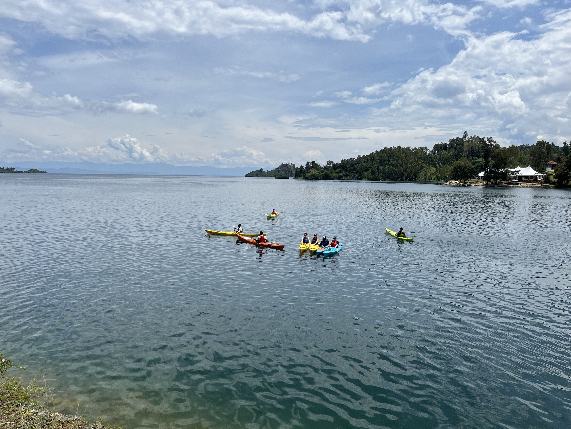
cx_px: 286
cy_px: 214
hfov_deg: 67.3
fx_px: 429
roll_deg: -0.5
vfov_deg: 53.1
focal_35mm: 26
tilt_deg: -6.9
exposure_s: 1/6494
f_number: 1.6
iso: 50
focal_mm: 5.1
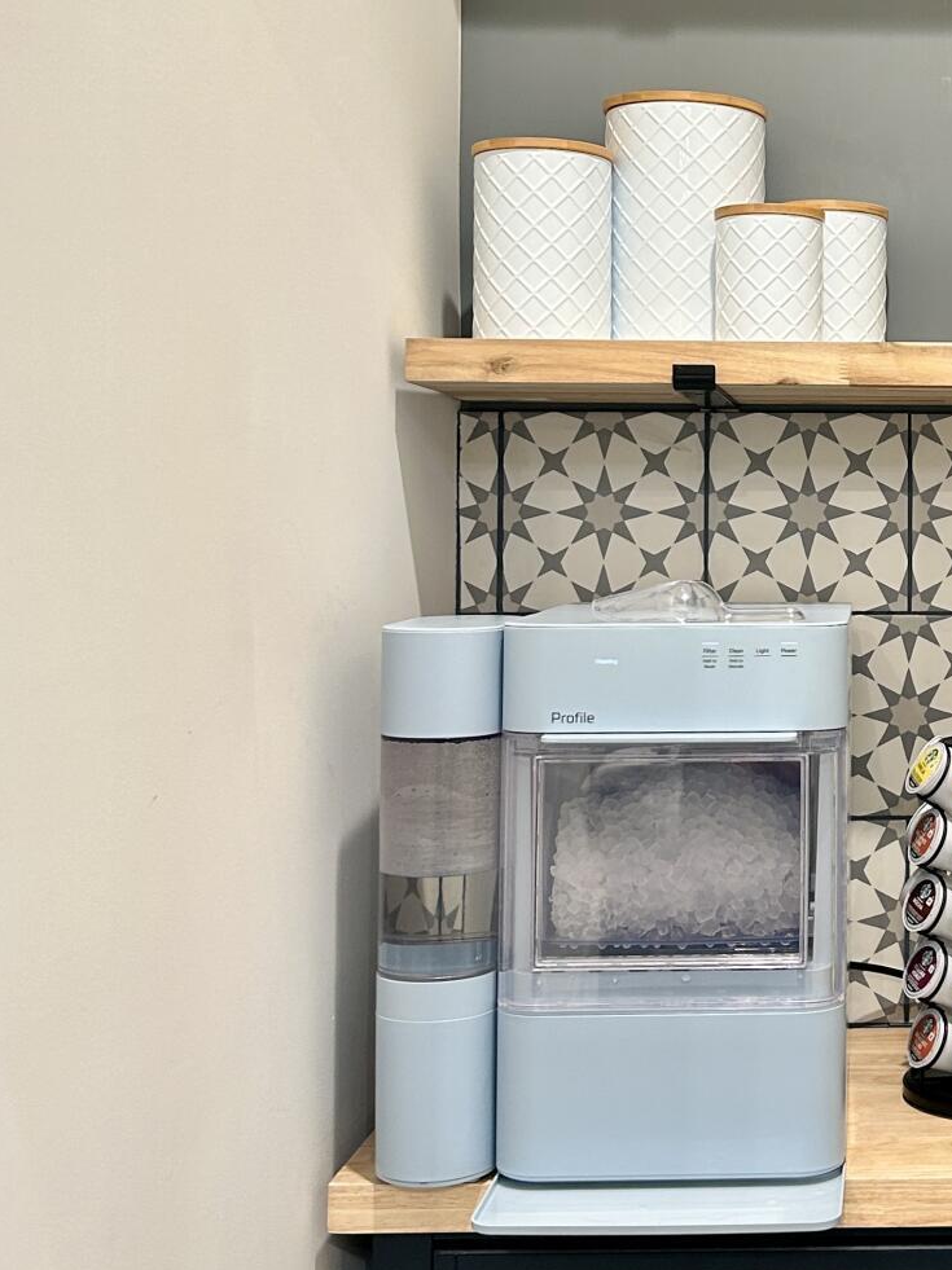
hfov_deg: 26.0
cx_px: 968
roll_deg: +0.2
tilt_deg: +1.7
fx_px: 1945
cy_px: 466
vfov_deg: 36.0
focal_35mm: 53
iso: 100
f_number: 1.5
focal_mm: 5.7
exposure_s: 1/60
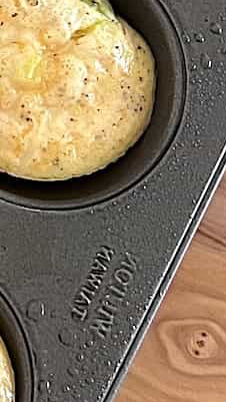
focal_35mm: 113
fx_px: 1202
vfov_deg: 18.8
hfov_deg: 9.4
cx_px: -344
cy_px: 109
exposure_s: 1/60
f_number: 1.5
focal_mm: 5.7
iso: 400
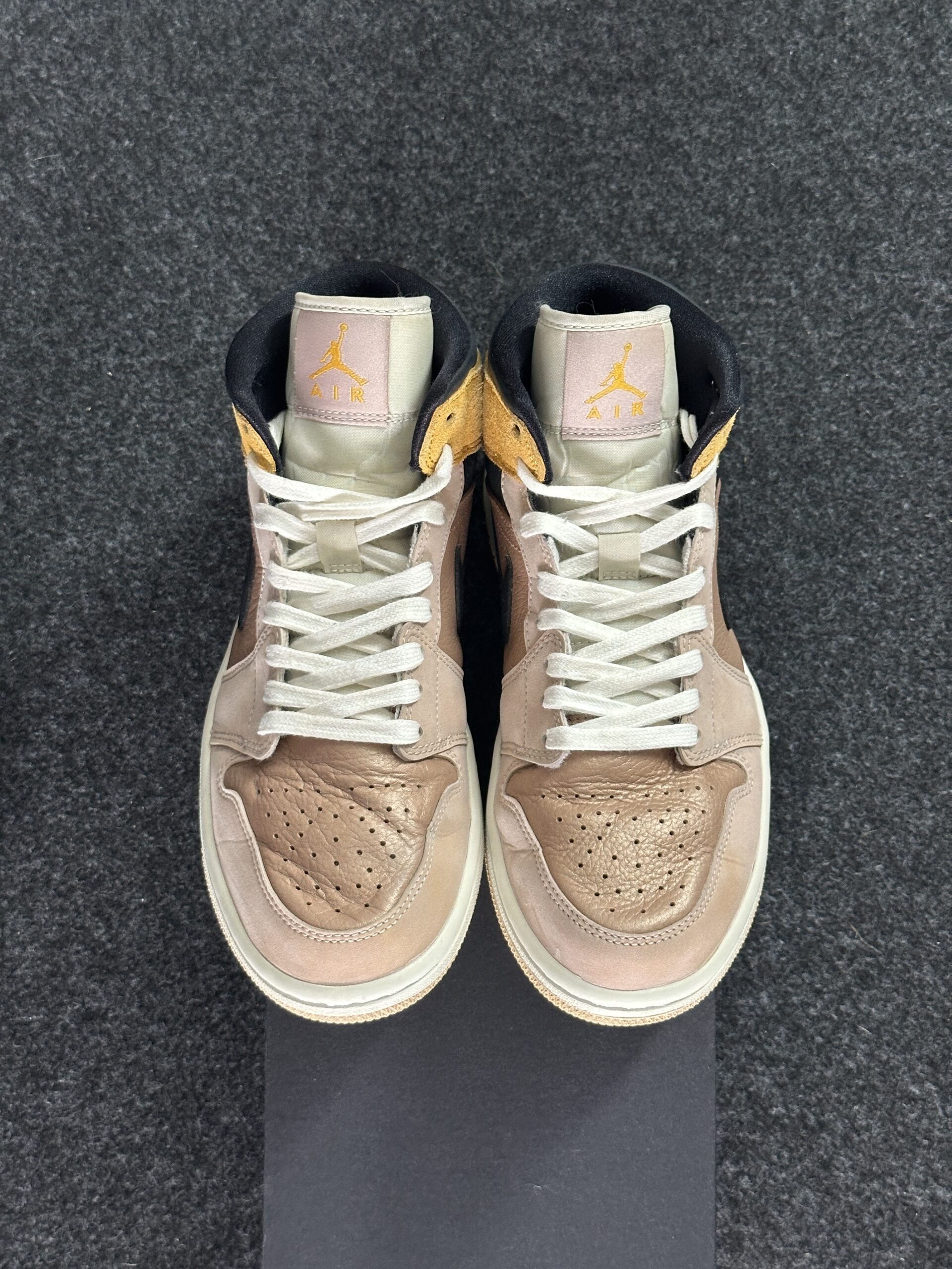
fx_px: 1760
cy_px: 634
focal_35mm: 48
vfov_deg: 39.7
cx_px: 476
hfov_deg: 30.3
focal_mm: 6.86
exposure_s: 1/50
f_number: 1.78
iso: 200
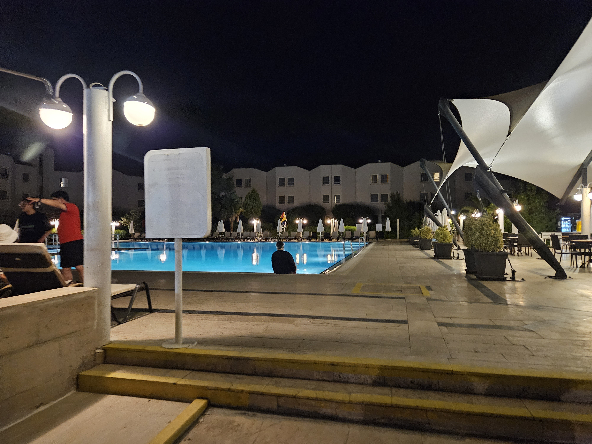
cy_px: 222
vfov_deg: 58.9
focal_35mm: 23
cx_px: 296
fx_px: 393
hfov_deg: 73.9
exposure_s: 1/25
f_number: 1.8
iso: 1250
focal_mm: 5.4
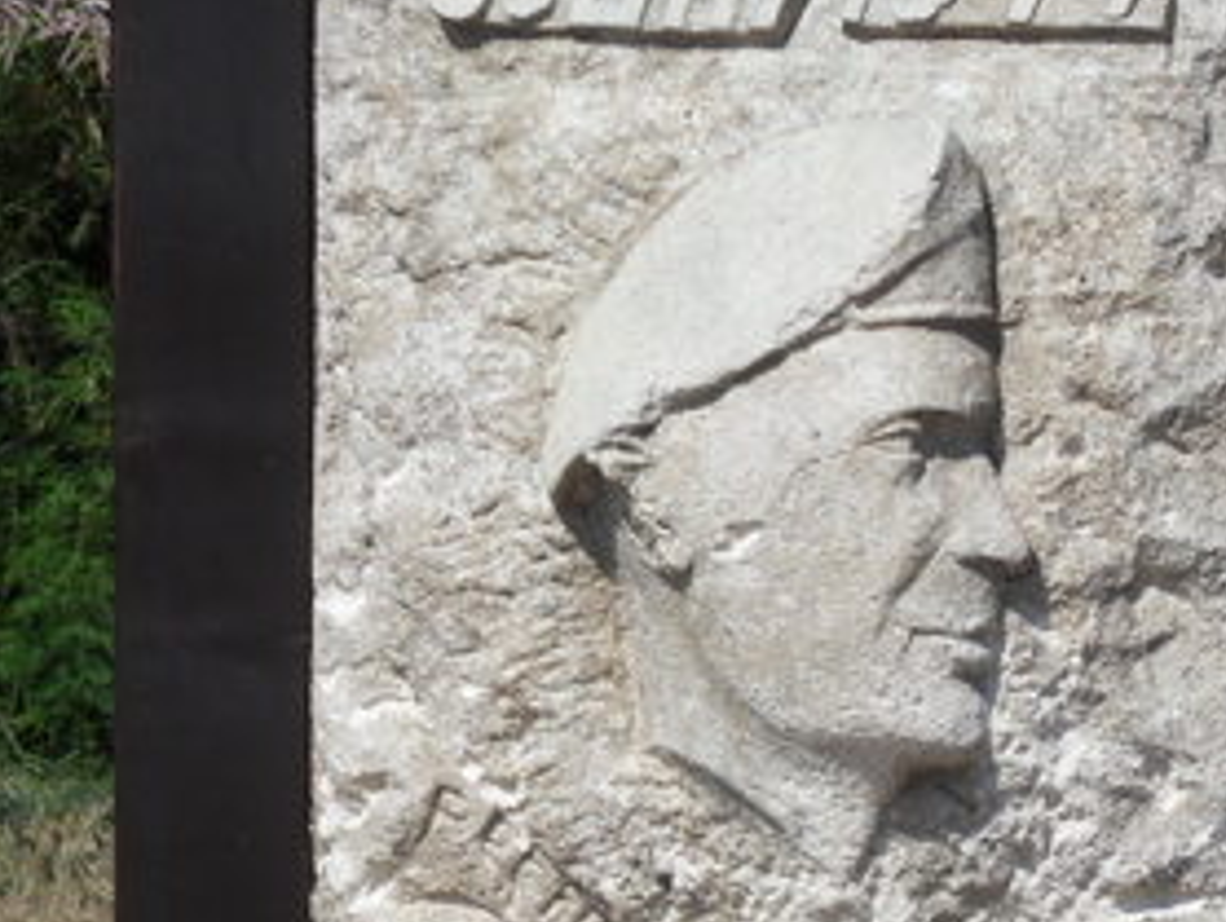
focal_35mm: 391
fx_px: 13860
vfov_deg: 3.8
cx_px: 750
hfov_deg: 5.1
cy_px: 790
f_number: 5.9
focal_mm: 30.5
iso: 80
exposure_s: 1/750
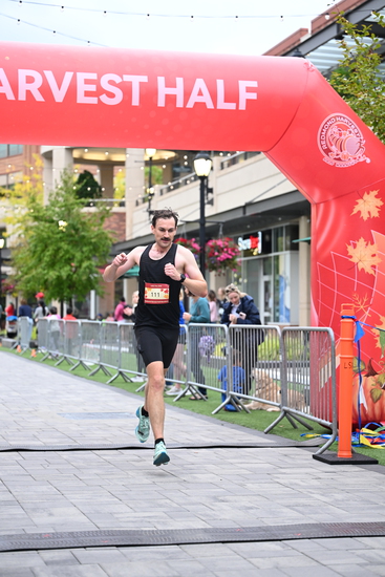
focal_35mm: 70
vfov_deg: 28.8
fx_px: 1122
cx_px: 192
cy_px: 288
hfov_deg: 19.5
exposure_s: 1/800
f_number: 2.8
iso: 1600
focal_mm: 70
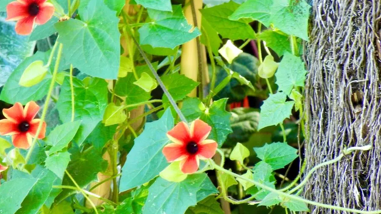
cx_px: 188
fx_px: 3758
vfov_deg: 3.3
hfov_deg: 5.8
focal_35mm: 372
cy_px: 118
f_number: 5.6
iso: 400
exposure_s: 1/27.2
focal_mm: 54
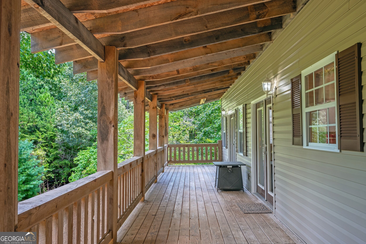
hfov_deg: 61.9
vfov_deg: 43.6
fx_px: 305
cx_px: 183
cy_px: 122
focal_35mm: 30
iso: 100
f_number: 7.1
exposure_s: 1/25
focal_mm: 30
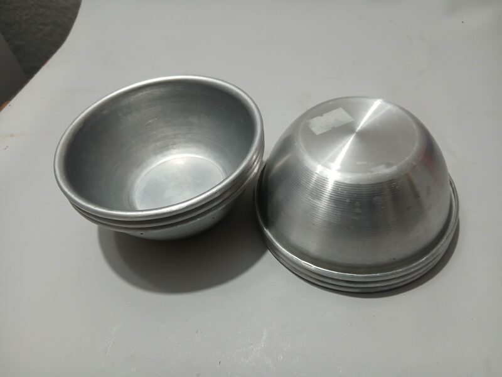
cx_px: 251
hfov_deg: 67.3
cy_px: 188
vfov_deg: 53.1
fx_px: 377
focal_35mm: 26
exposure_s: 1/50
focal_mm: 3.98
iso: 250
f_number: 1.8
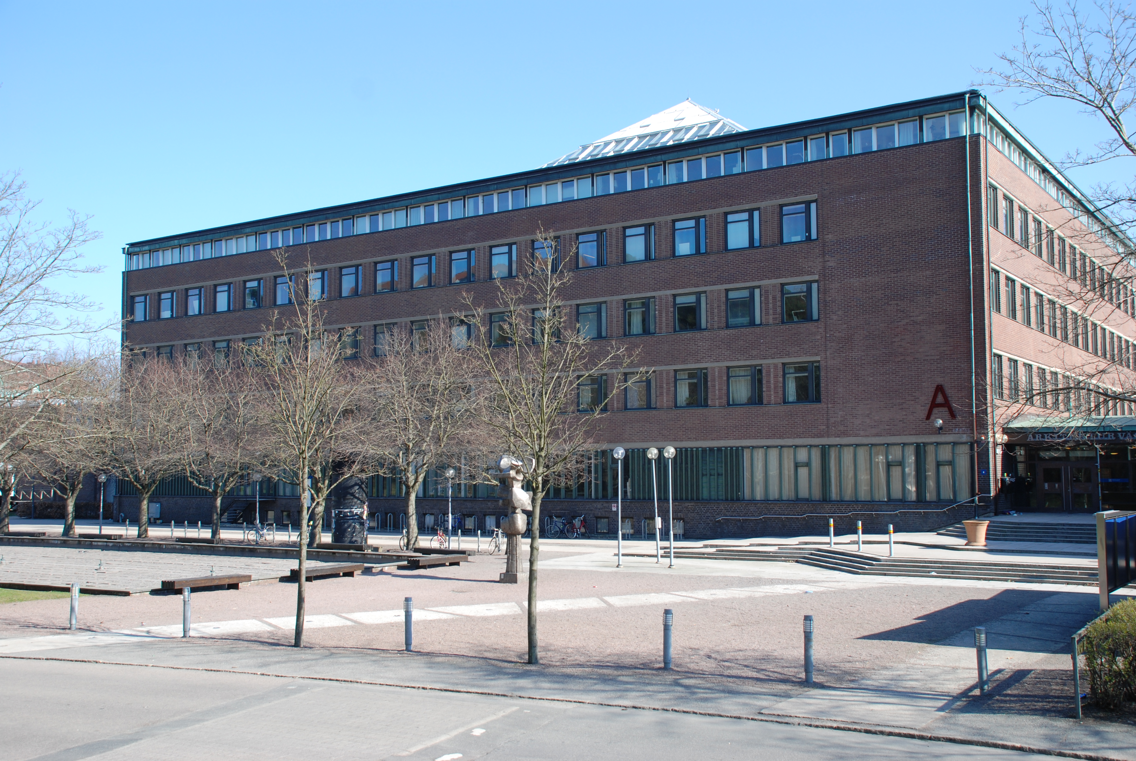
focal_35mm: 36
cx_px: 568
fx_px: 1137
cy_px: 380
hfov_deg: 53.1
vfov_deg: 37.0
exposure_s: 1/200
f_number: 5
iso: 125
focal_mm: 24
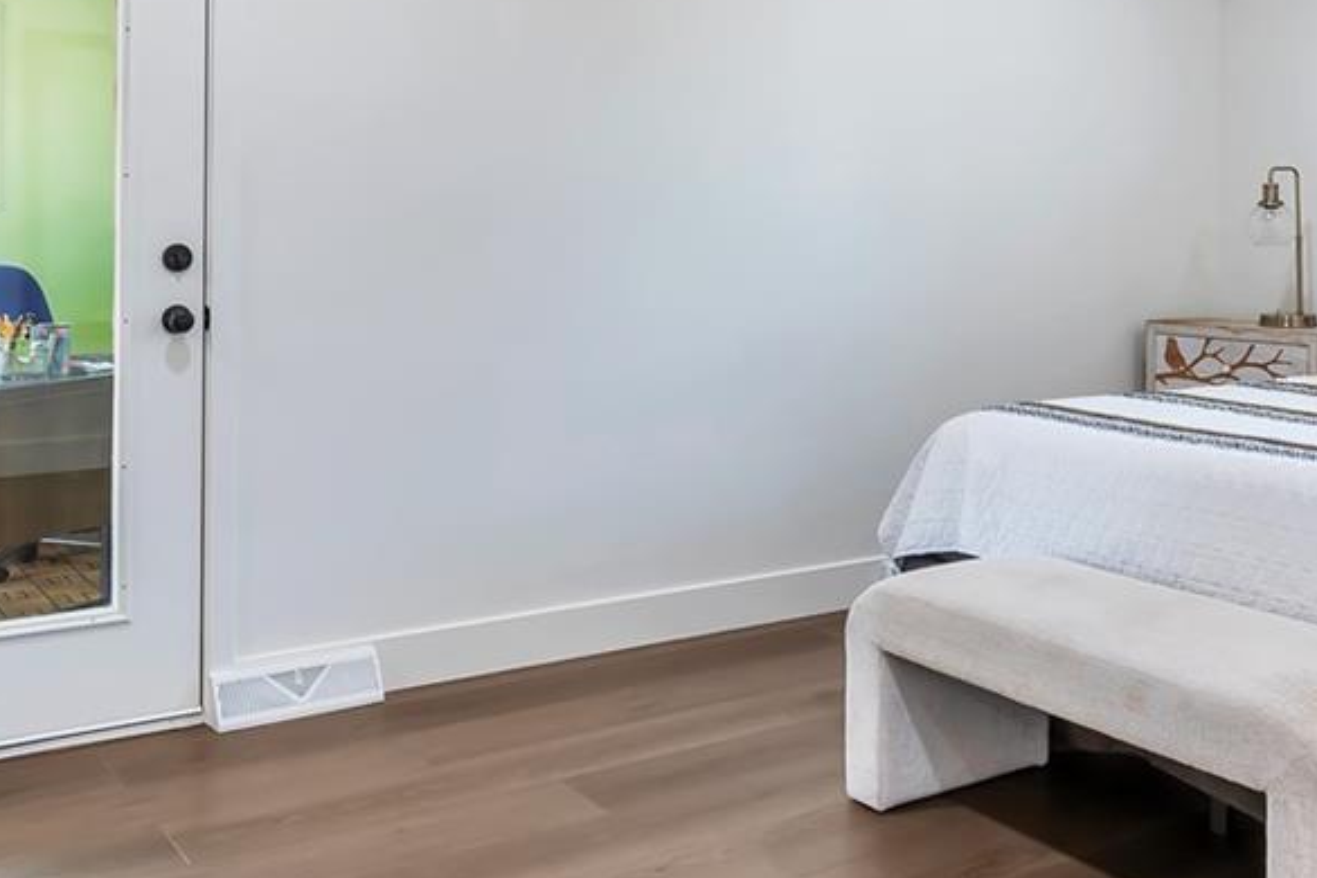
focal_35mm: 41
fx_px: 1500
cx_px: 853
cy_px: 194
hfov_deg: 46.8
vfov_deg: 31.9
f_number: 9
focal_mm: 10
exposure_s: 1/3
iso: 100
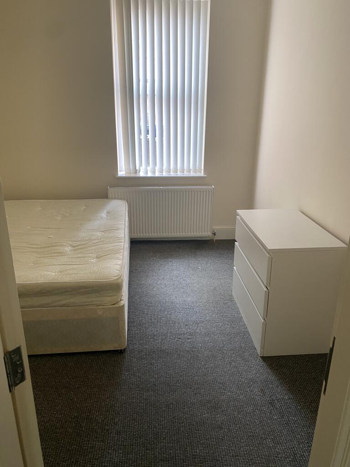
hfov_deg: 53.1
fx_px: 351
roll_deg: -1.7
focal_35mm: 26
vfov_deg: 67.3
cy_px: 234
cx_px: 175
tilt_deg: -17.1
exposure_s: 1/50
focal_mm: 4.25
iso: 160
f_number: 1.8
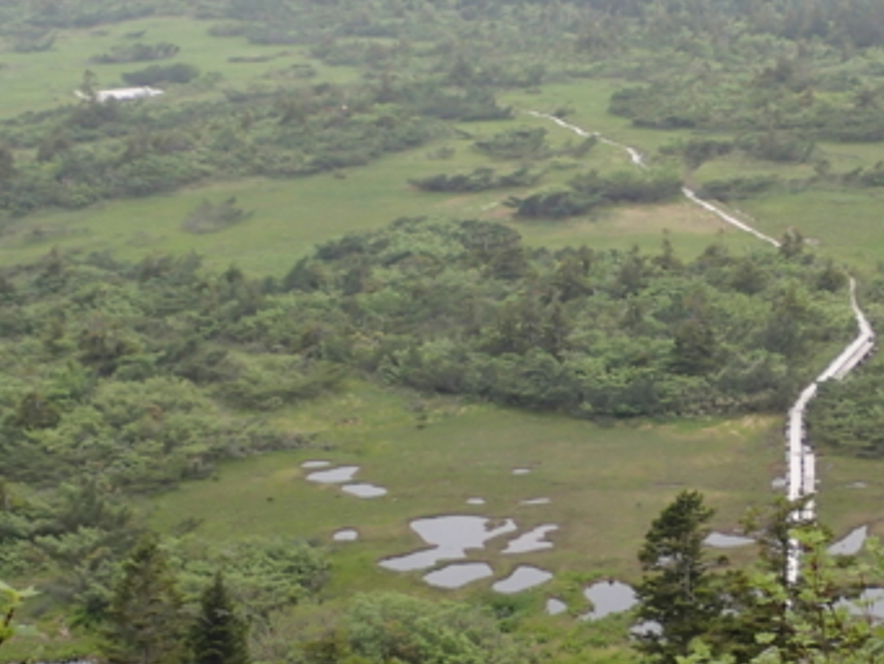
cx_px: 547
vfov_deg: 13.7
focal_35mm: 108
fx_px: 2759
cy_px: 397
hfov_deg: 18.2
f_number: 4.5
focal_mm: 8.41
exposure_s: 1/320
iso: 100
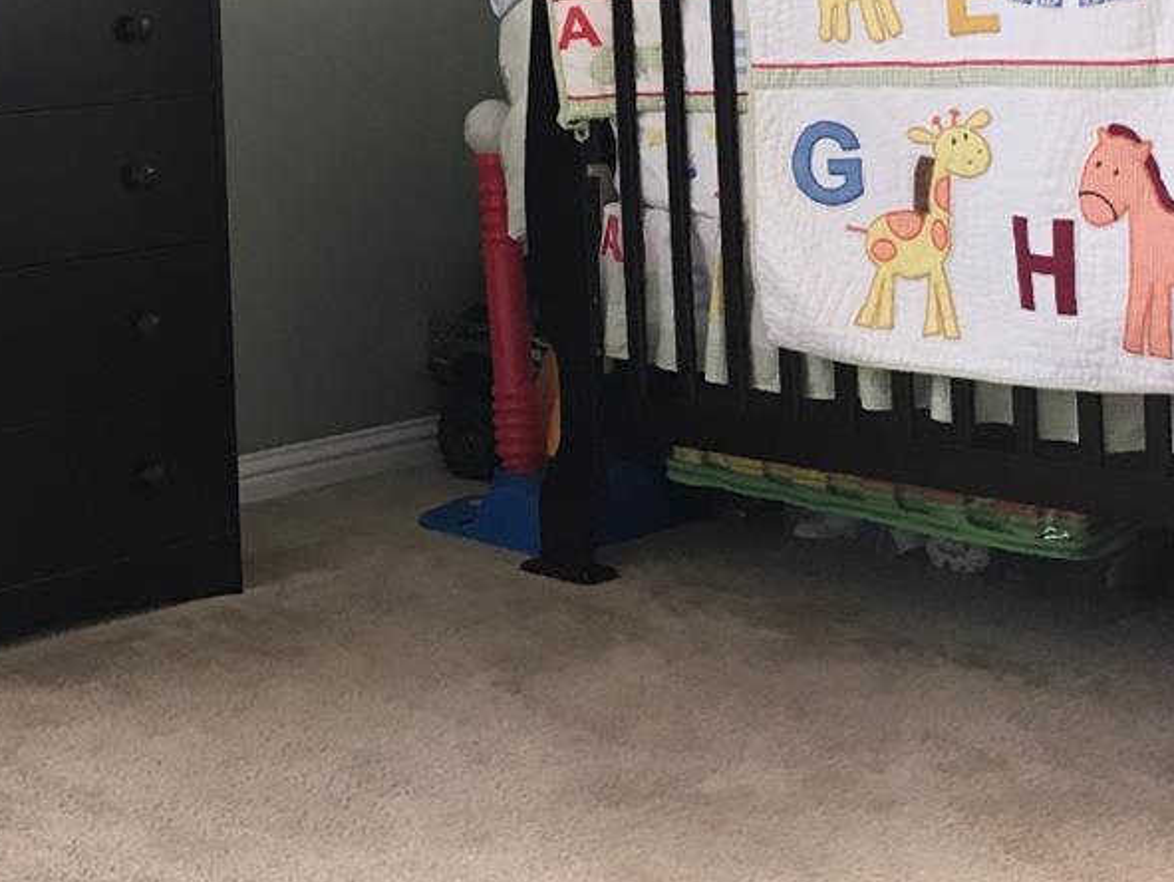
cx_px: 125
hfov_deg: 26.5
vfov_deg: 20.1
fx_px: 2409
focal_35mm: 71
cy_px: 12
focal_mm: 3.99
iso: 40
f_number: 1.8
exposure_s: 1/15
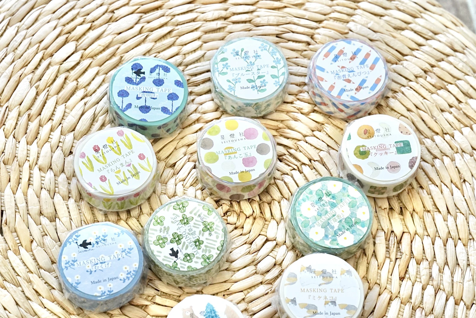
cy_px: 159
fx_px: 1191
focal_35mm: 90
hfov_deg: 22.6
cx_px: 238
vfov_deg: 15.2
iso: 2000
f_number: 10
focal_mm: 90
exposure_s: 1/100
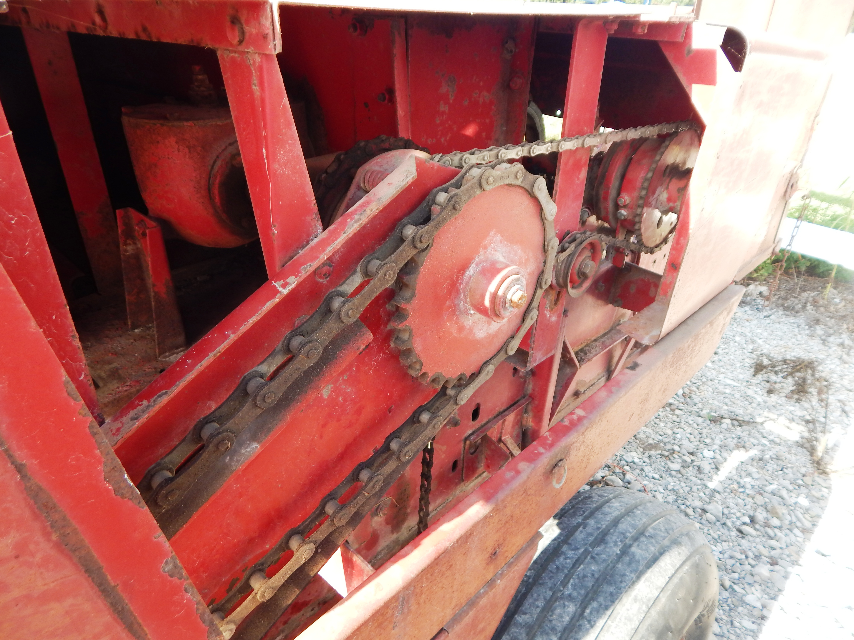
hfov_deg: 76.4
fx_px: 543
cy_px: 320
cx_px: 427
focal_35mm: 22
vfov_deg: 61.1
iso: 125
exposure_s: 1/125
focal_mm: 4
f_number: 3
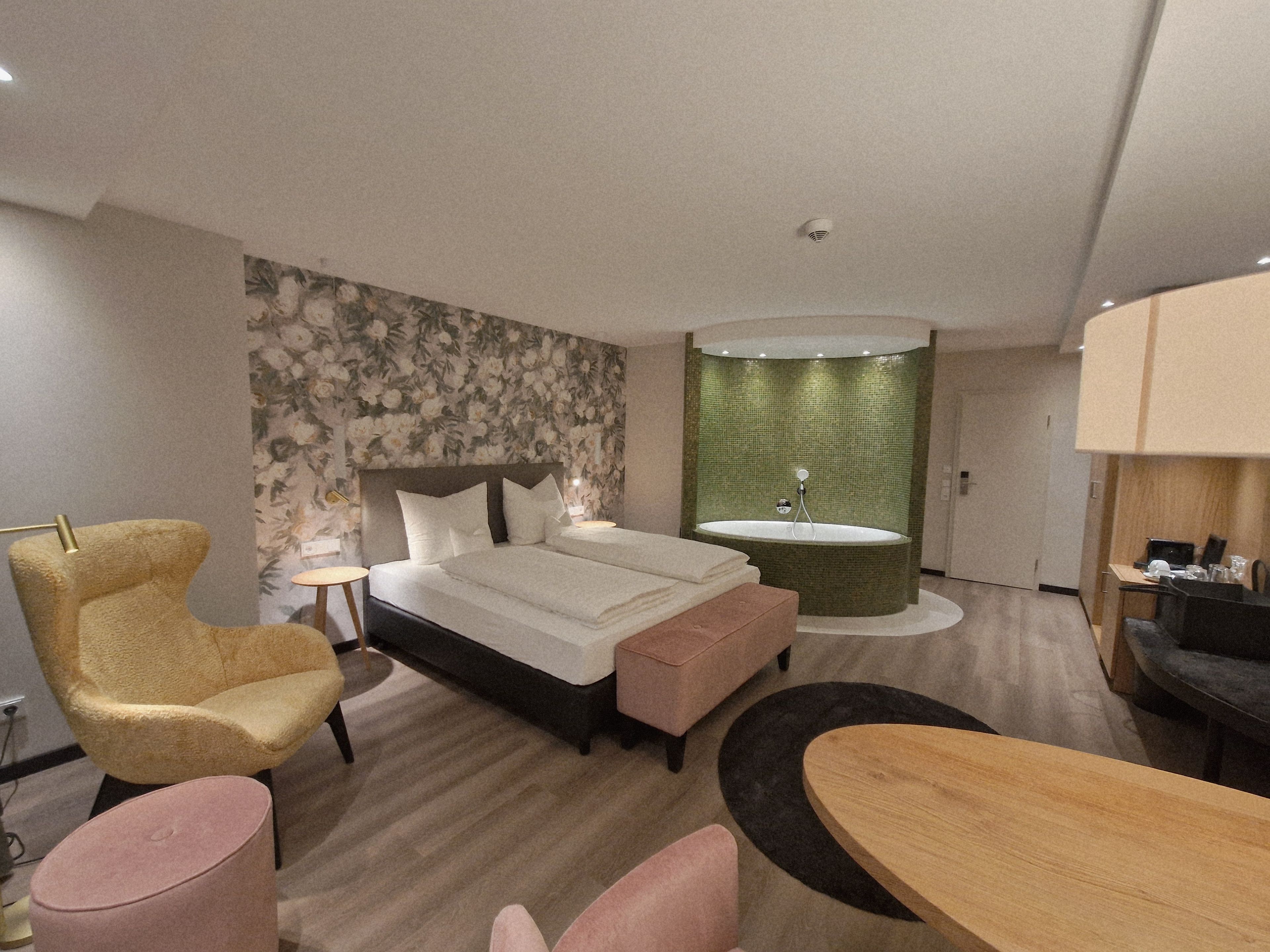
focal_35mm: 13
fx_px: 477
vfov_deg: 89.9
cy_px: 476
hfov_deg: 106.2
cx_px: 635
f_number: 2.2
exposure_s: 1/50
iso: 160
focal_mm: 2.2
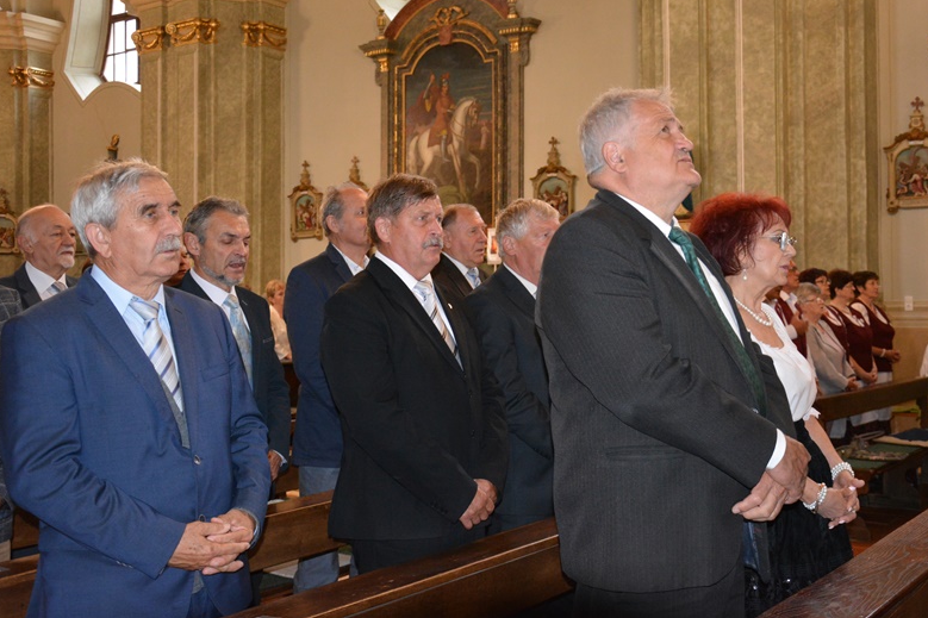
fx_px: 993
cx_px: 468
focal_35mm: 39
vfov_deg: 34.6
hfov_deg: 50.1
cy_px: 309
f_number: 4
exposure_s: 1/60
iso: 2500
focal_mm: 25
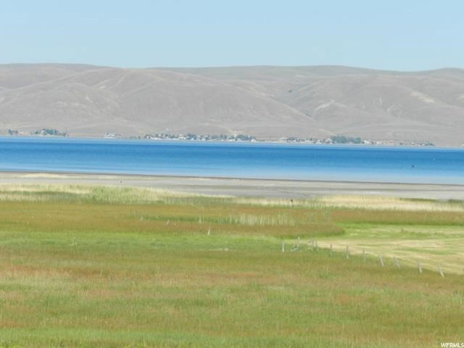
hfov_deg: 9.2
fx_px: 2882
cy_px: 174
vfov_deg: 6.9
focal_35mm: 215
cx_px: 232
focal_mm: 38.2
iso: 160
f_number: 5.6
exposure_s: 1/800
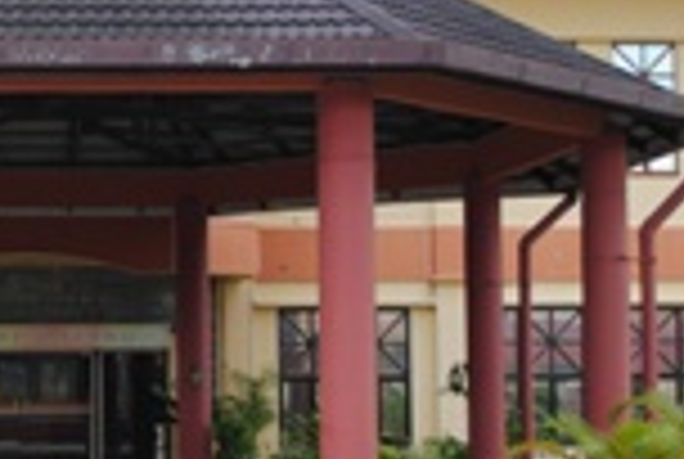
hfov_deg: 20.1
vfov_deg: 13.9
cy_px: 268
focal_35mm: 99
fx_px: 1885
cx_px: 56
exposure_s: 1/125
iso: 100
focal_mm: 26
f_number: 4.2
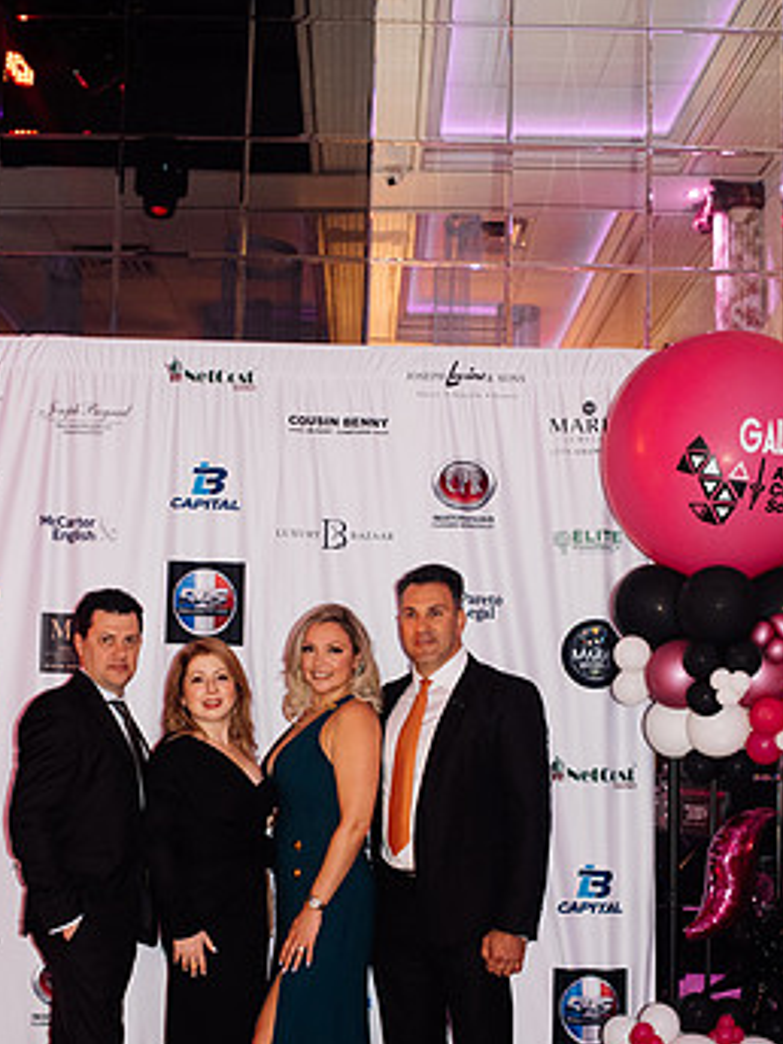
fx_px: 1327
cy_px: 649
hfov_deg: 32.8
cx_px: 337
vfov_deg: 42.6
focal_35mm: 44
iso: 3200
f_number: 3.2
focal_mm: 35
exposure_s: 1/200
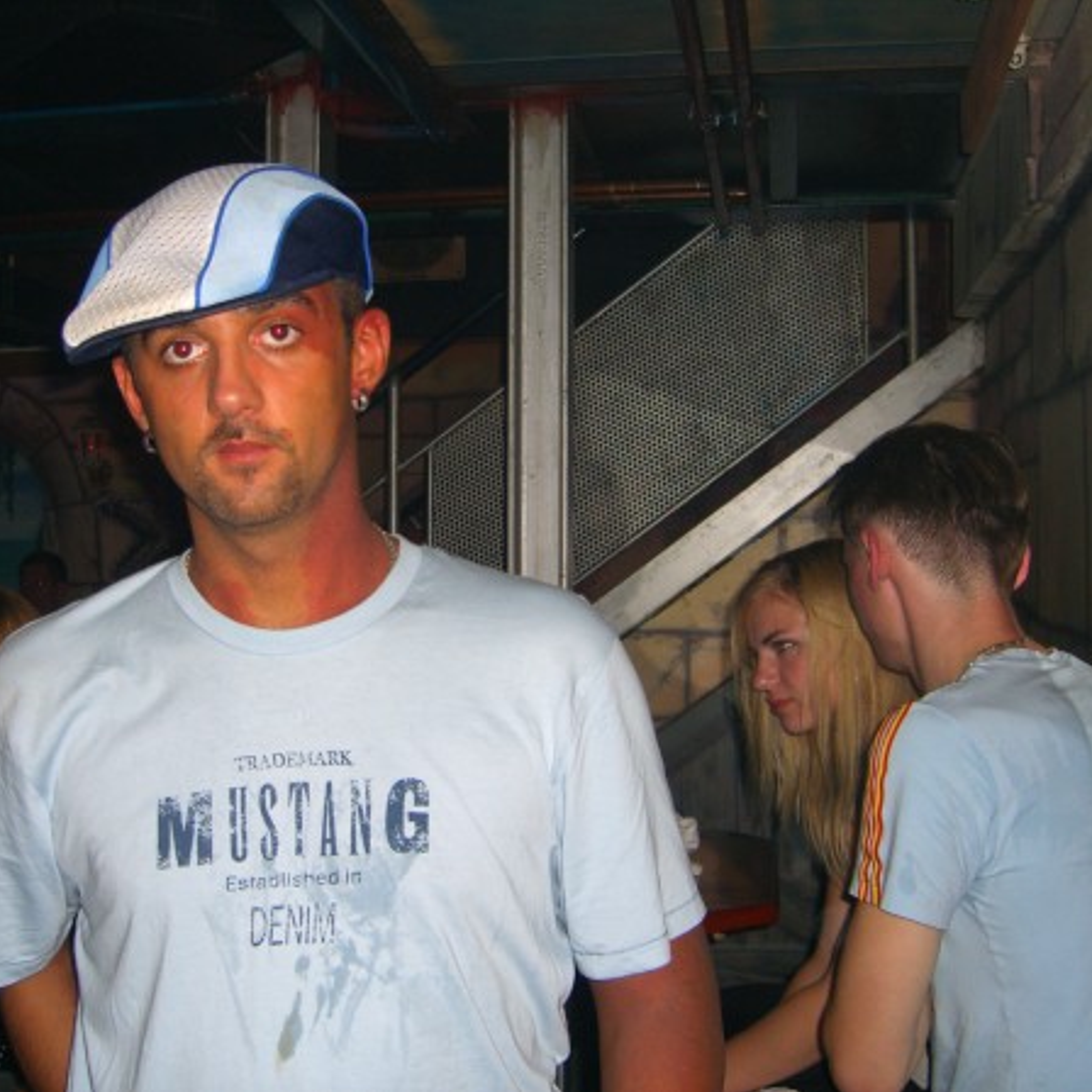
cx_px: 478
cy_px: 546
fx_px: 1606
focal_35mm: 45
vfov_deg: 37.6
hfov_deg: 37.5
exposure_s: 1/60
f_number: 2.8
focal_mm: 7.9
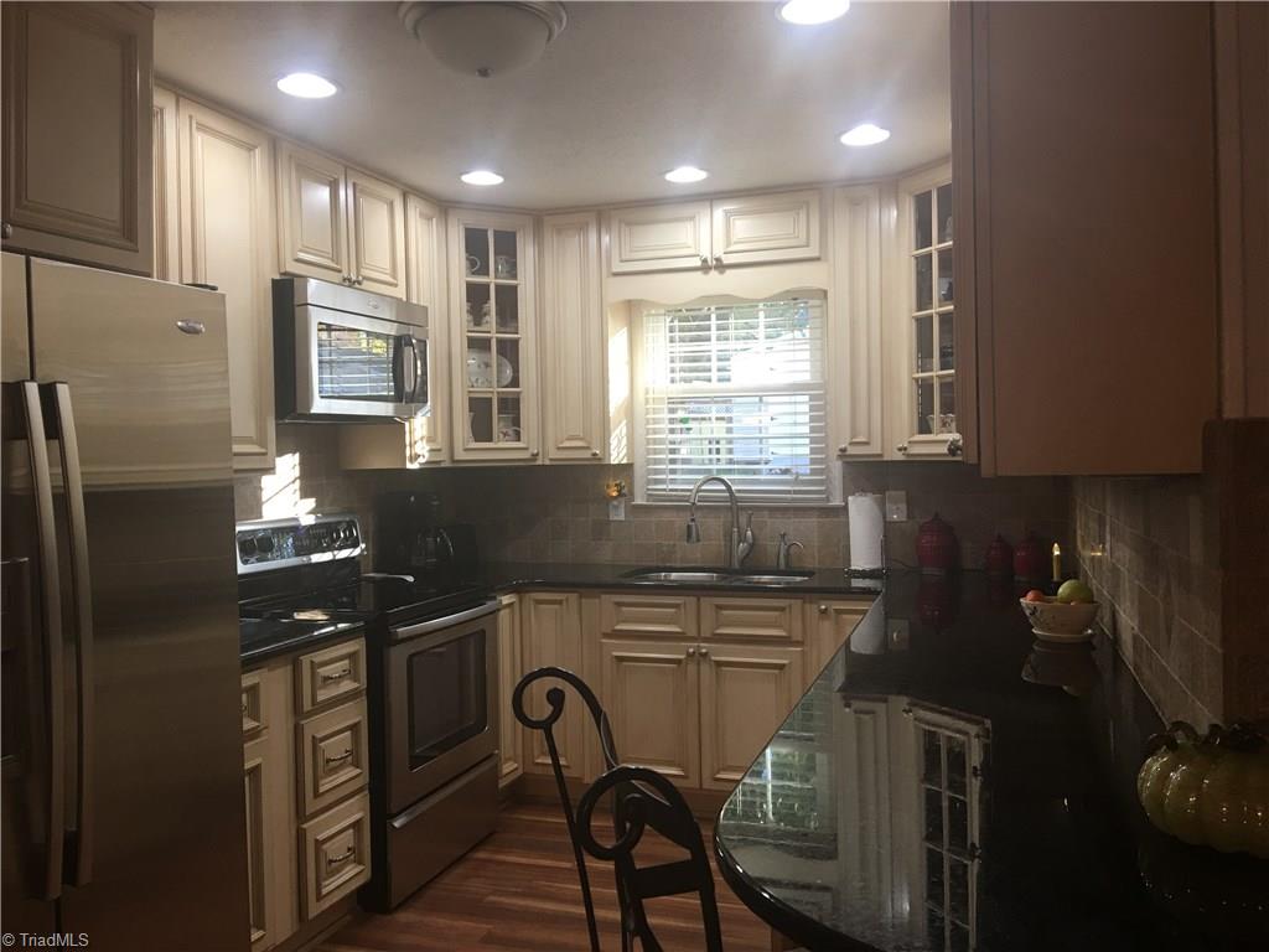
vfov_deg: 48.2
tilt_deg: -1.5
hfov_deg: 61.7
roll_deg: +1.7
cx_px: 634
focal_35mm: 29
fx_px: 1063
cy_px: 476
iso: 25
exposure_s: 1/15
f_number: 2.2
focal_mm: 4.15
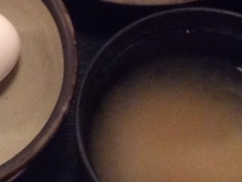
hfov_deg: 13.0
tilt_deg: -59.7
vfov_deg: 9.9
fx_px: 1035
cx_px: -53
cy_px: -15
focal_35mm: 148
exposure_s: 1/24
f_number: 2.4
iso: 250
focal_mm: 3.3
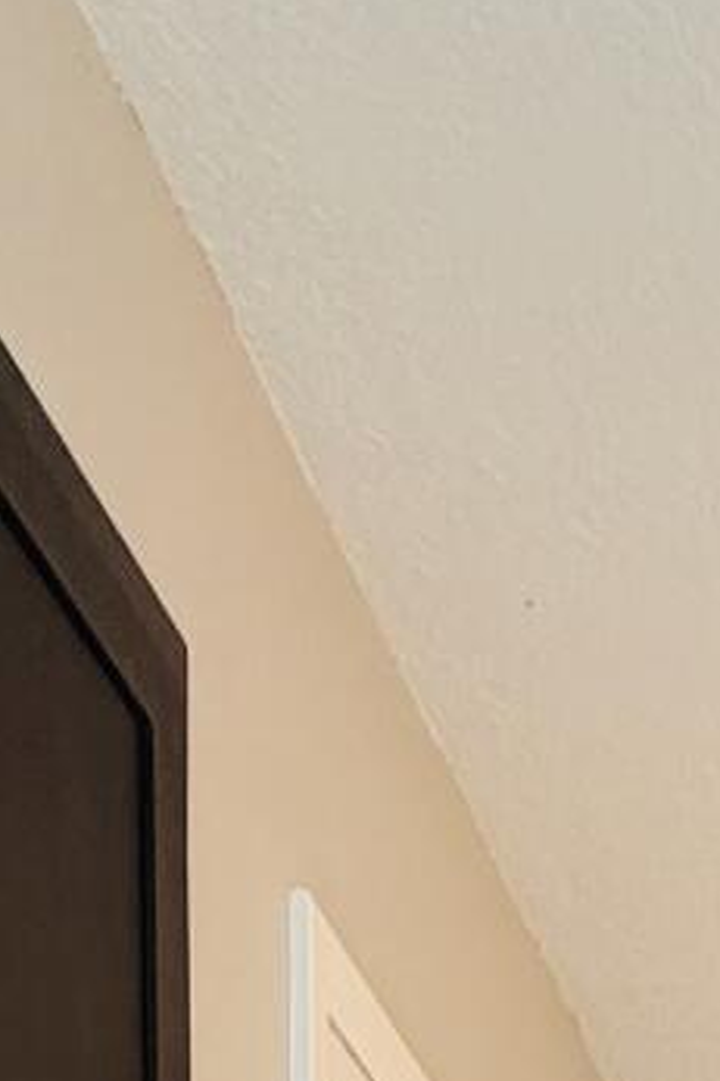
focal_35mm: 84
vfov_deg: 16.0
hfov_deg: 14.2
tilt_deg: -2.5
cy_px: 2399
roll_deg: -1.5
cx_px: 1337
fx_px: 2522
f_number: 2.2
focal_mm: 2.22
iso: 100
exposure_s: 1/120
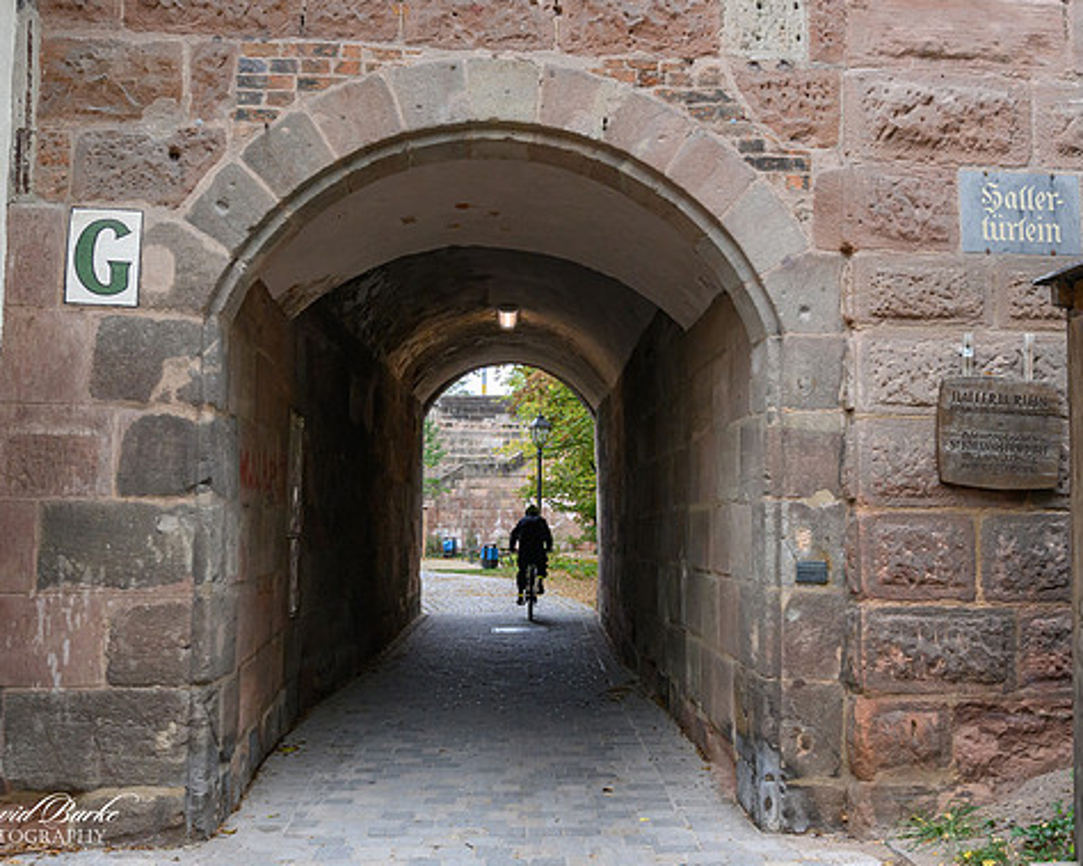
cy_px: 436
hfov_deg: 46.8
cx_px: 551
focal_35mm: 39
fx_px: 1250
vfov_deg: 38.2
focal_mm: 23
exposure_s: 1/250
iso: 1600
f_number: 8
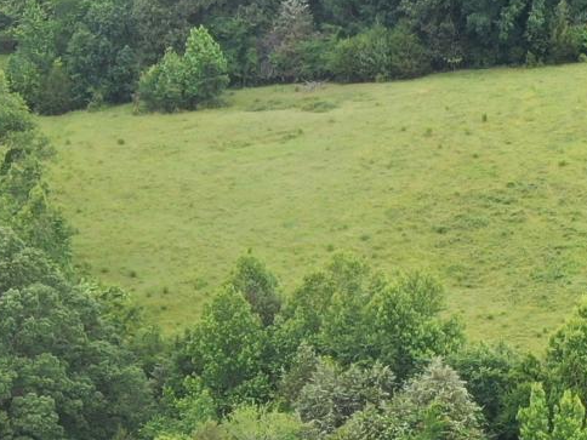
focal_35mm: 167
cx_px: 639
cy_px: 722
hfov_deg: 11.7
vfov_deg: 8.6
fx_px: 2832
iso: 100
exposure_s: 1/160
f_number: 4
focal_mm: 10.26
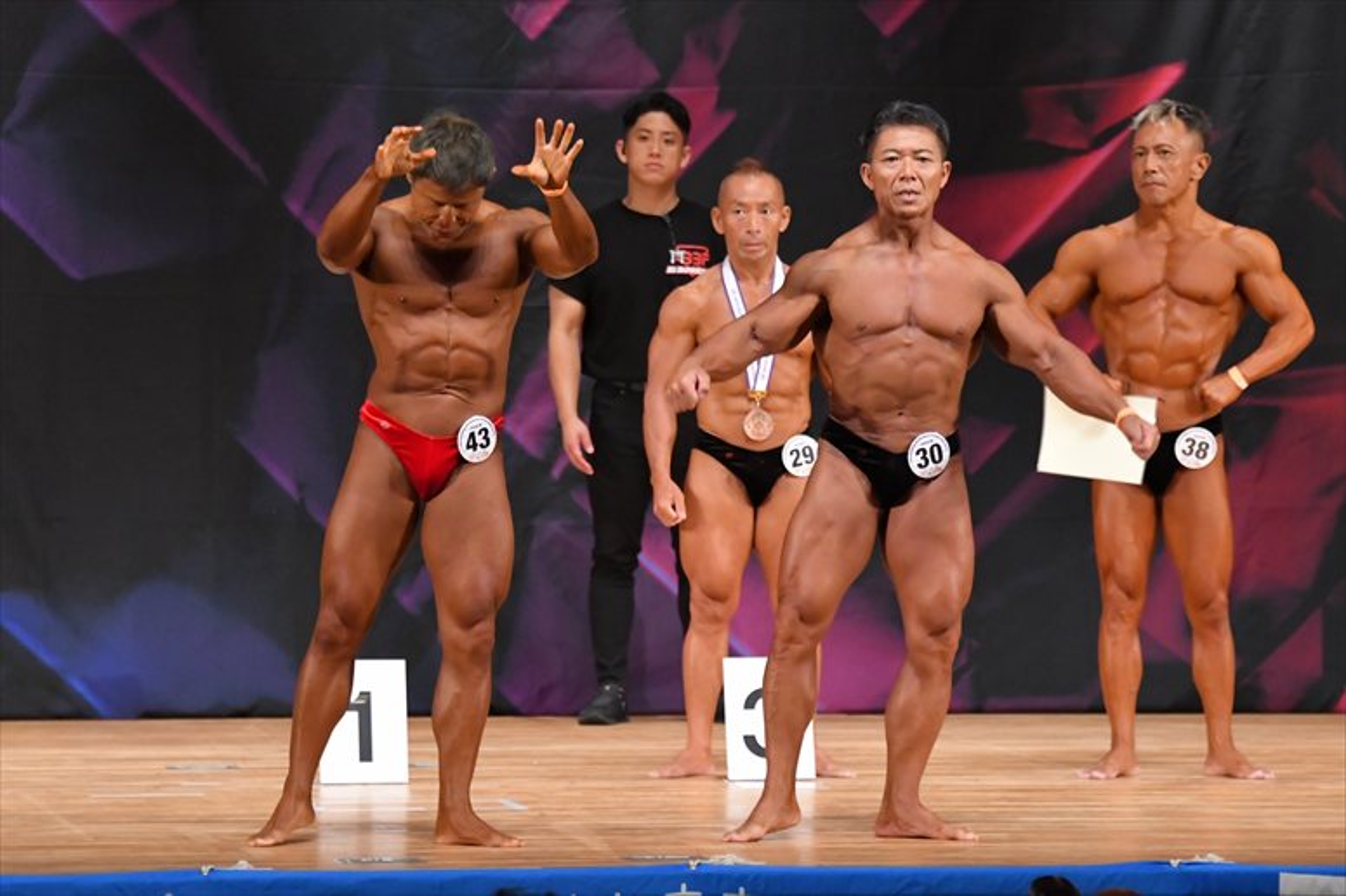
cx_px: 673
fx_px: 9530
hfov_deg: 8.1
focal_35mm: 255
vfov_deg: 5.4
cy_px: 448
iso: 5600
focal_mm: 170
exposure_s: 1/400
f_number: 5.6
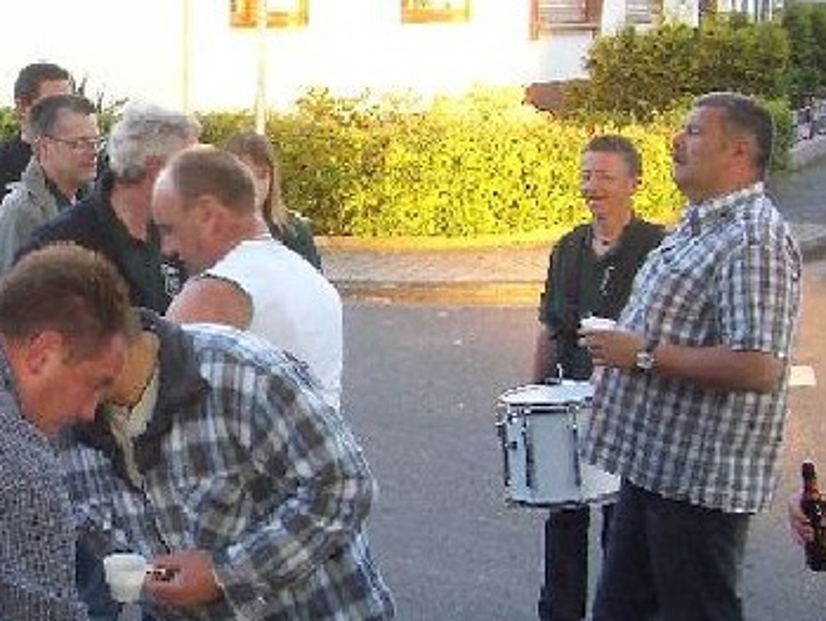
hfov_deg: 23.4
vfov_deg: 18.6
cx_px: -41
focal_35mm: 79
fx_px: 1886
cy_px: 442
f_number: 2.6
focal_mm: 5.8
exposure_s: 1/60
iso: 100
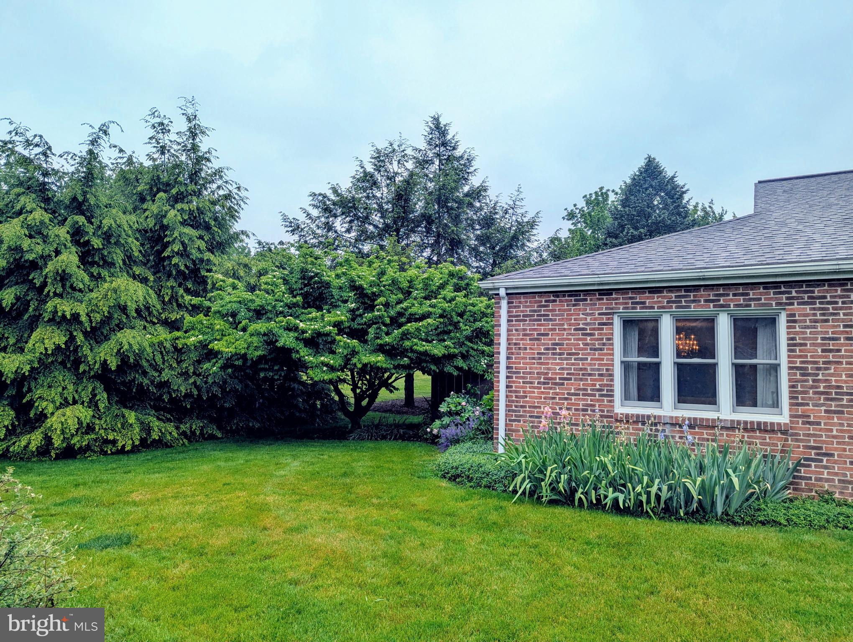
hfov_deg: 71.5
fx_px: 592
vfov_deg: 56.9
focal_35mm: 24
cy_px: 321
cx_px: 426
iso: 26
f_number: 1.85
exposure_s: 1/287
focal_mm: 6.81
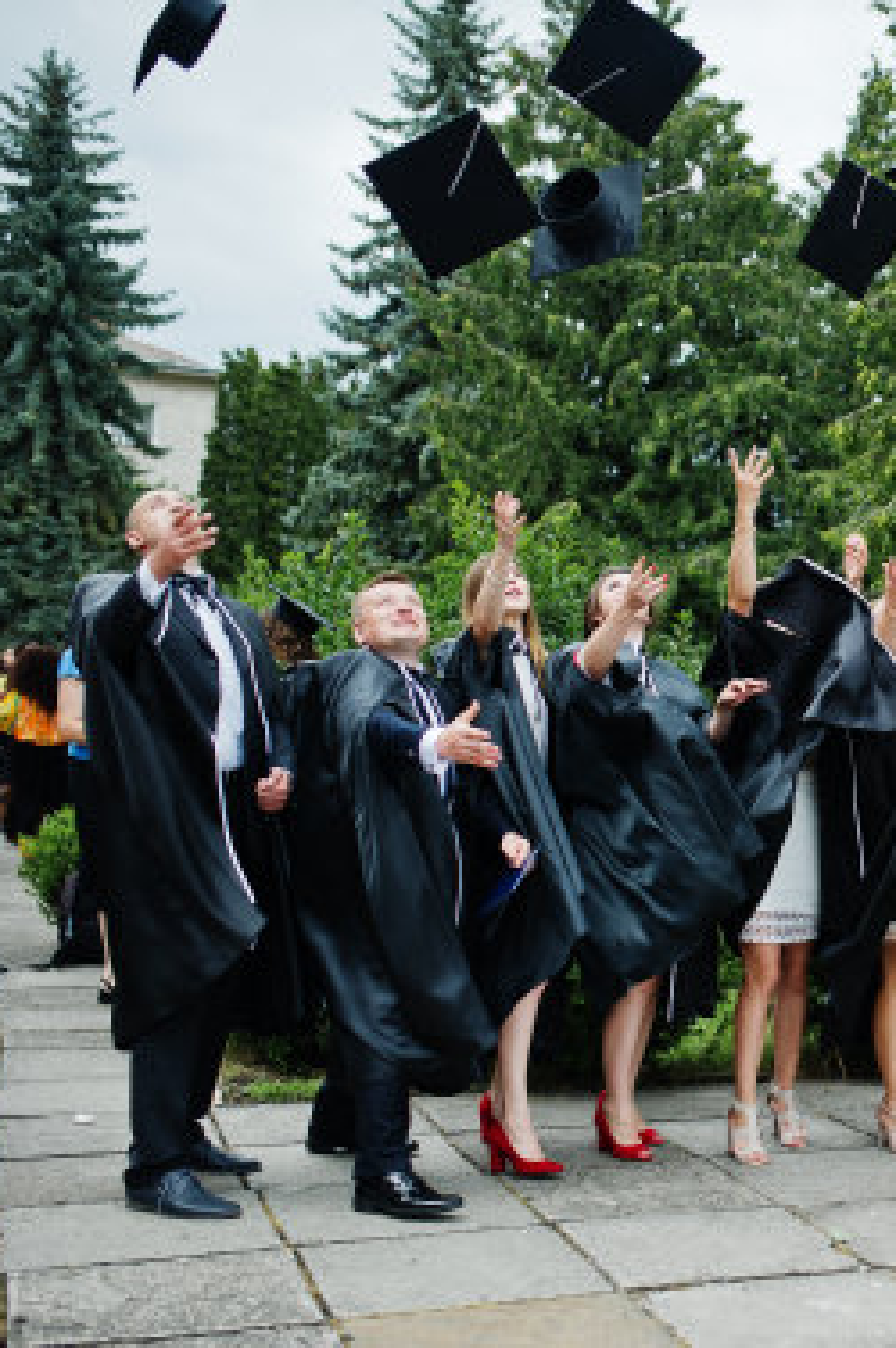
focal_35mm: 57
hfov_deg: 22.2
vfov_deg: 35.1
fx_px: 2132
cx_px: 1021
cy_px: 701
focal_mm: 35
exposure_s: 1/3200
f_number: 2
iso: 200
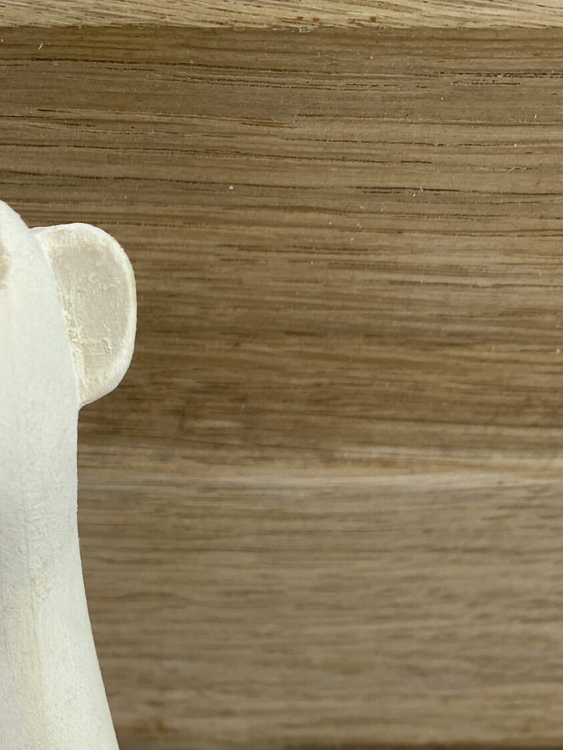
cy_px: 846
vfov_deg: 30.0
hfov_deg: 25.2
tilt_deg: -12.4
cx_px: 112
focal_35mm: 57
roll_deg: -0.7
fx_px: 1236
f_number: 1.8
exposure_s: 1/128
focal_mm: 4.25
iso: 32
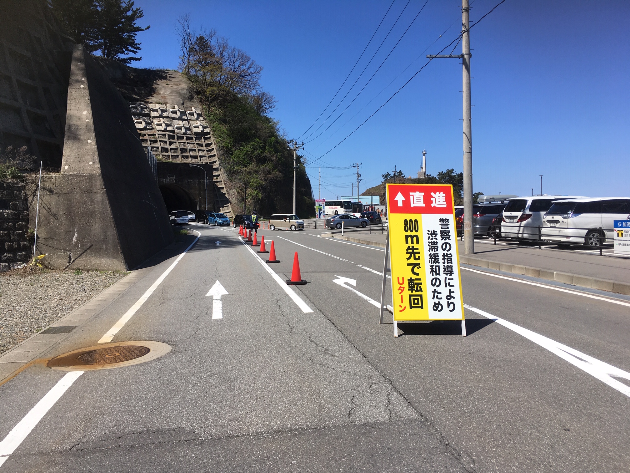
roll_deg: +2.2
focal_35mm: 29
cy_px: 236
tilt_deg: -3.2
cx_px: 315
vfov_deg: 48.2
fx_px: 528
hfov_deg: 61.7
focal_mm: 4.15
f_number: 2.2
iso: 25
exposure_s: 1/1876
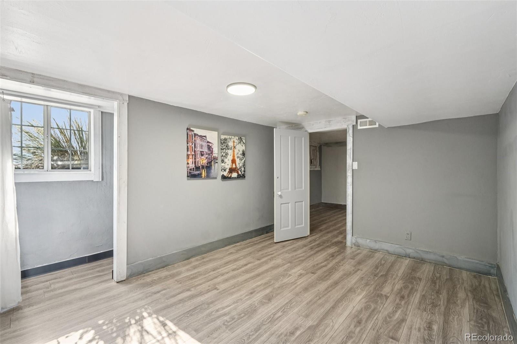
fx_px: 215
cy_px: 172
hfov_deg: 100.4
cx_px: 258
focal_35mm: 15
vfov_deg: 77.3
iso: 800
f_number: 8
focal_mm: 10
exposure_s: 1/5
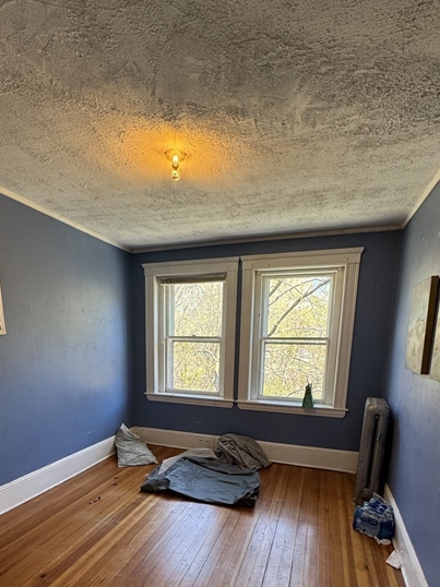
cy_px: 399
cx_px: 197
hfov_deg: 65.8
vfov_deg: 78.6
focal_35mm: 20
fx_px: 339
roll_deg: -1.3
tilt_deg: -9.5
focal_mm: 2.22
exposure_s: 1/120
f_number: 2.2
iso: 160
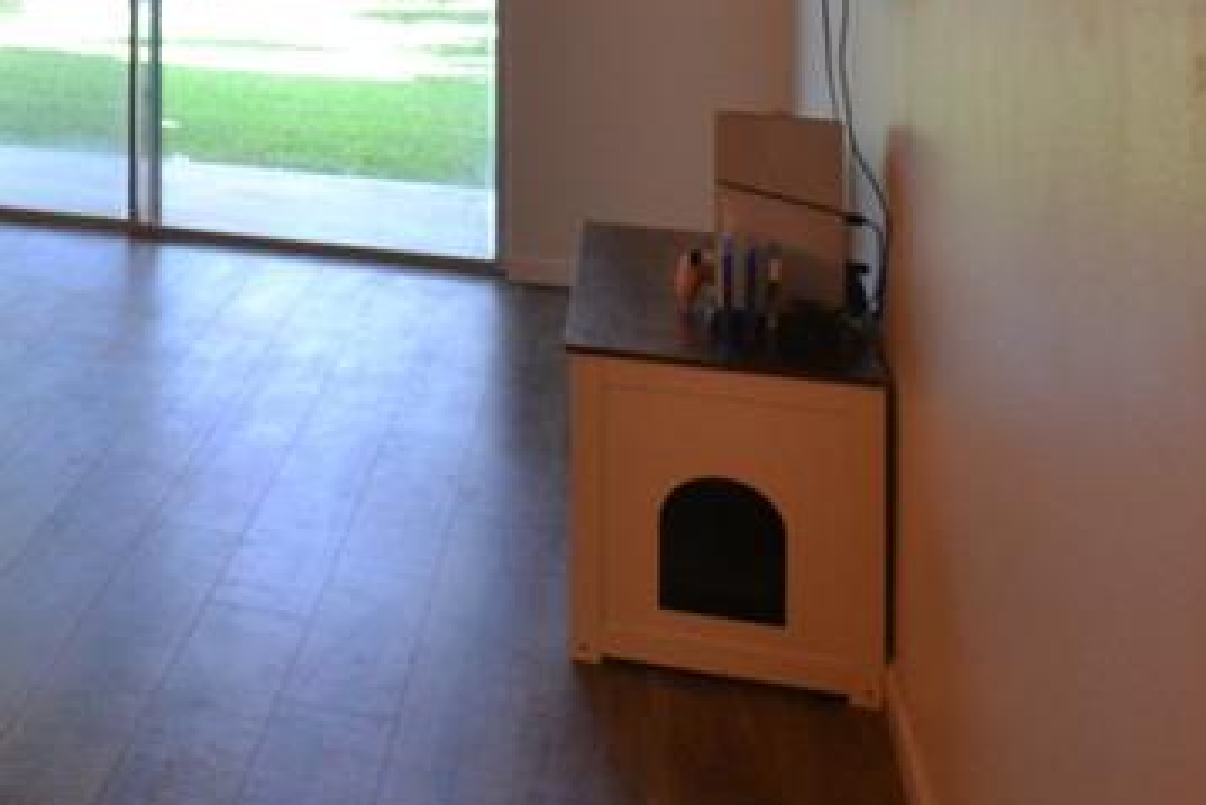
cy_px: -290
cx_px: -216
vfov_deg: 20.4
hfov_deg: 29.1
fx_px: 2011
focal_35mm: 60
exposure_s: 1/60
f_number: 4
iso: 640
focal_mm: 14
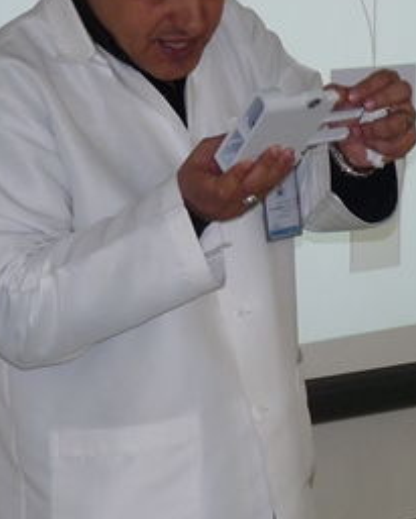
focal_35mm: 202
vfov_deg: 9.6
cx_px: 333
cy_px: 295
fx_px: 3105
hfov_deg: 7.7
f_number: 3.2
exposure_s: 1/30
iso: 100
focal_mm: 9.2
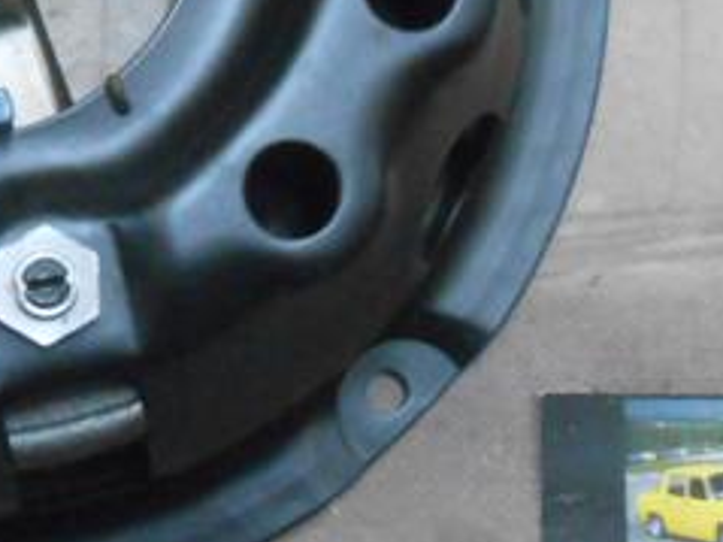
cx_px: 3
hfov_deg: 21.7
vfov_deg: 16.9
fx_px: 1816
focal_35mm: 87
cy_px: 142
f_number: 3.5
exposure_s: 1/30
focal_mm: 4.6
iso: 800
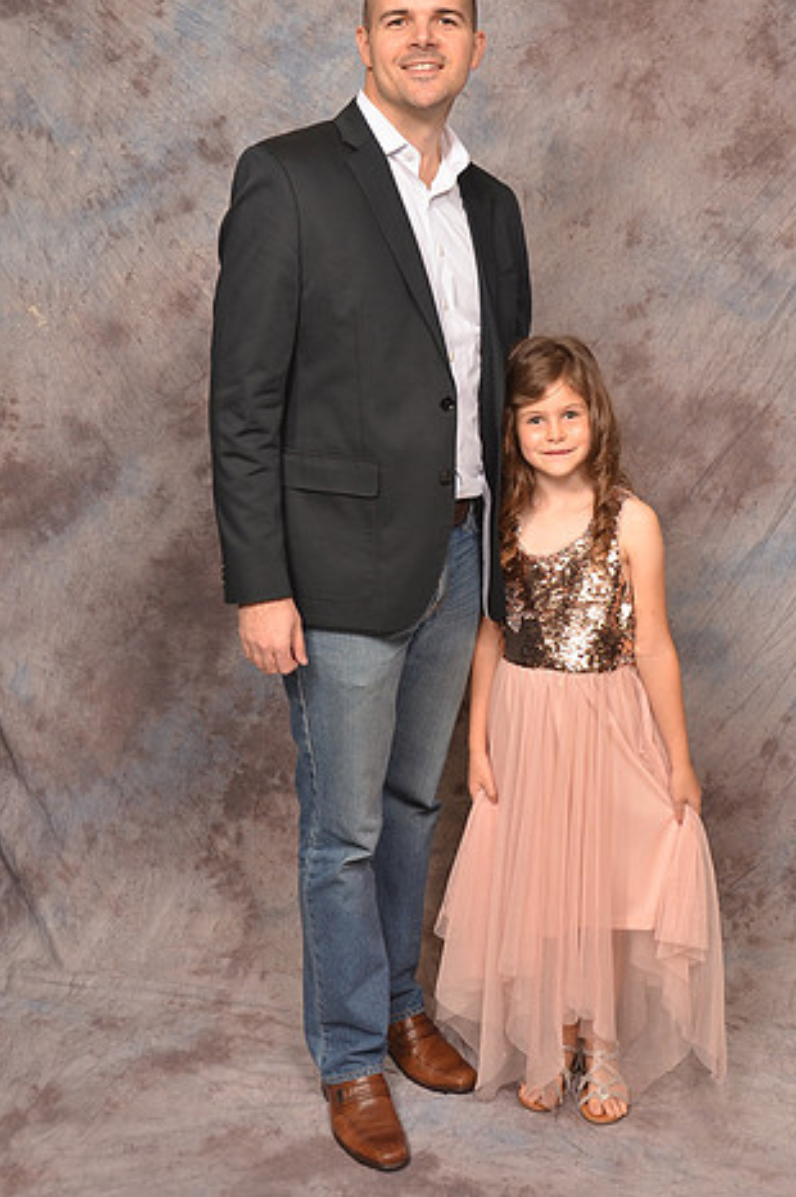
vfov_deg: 42.1
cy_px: 511
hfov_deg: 28.8
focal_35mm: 47
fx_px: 1548
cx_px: 454
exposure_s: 1/60
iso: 200
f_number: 5.6
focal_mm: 25
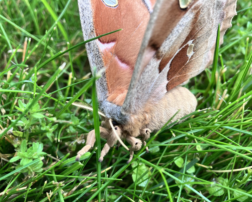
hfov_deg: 58.7
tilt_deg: -47.4
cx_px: 132
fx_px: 224
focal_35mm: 30
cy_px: 103
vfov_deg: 48.5
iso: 50
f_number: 1.8
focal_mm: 3.99
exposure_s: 1/121
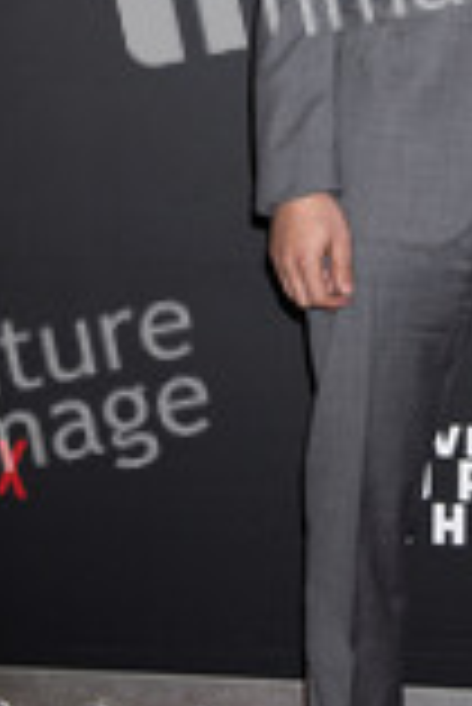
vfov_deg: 16.7
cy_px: 184
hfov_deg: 11.2
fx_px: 2394
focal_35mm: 122
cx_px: 468
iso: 400
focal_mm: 48
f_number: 5
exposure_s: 1/200
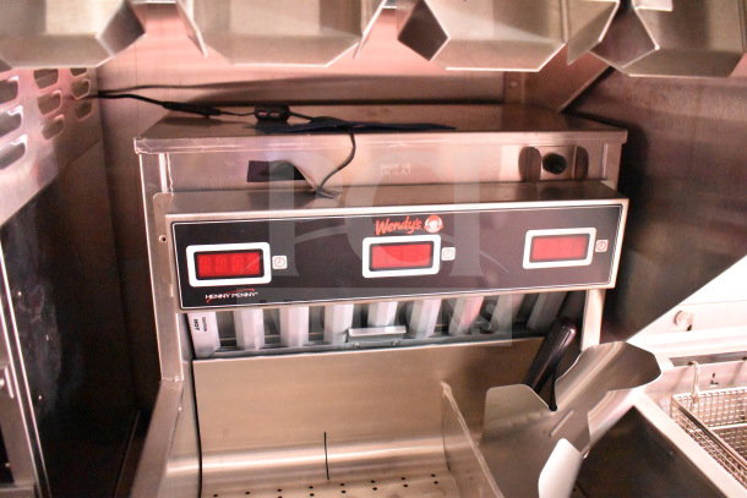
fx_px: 623
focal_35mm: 30
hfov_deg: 61.9
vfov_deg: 43.6
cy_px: 249
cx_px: 374
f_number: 3.8
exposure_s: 1/30
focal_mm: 20
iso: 16000
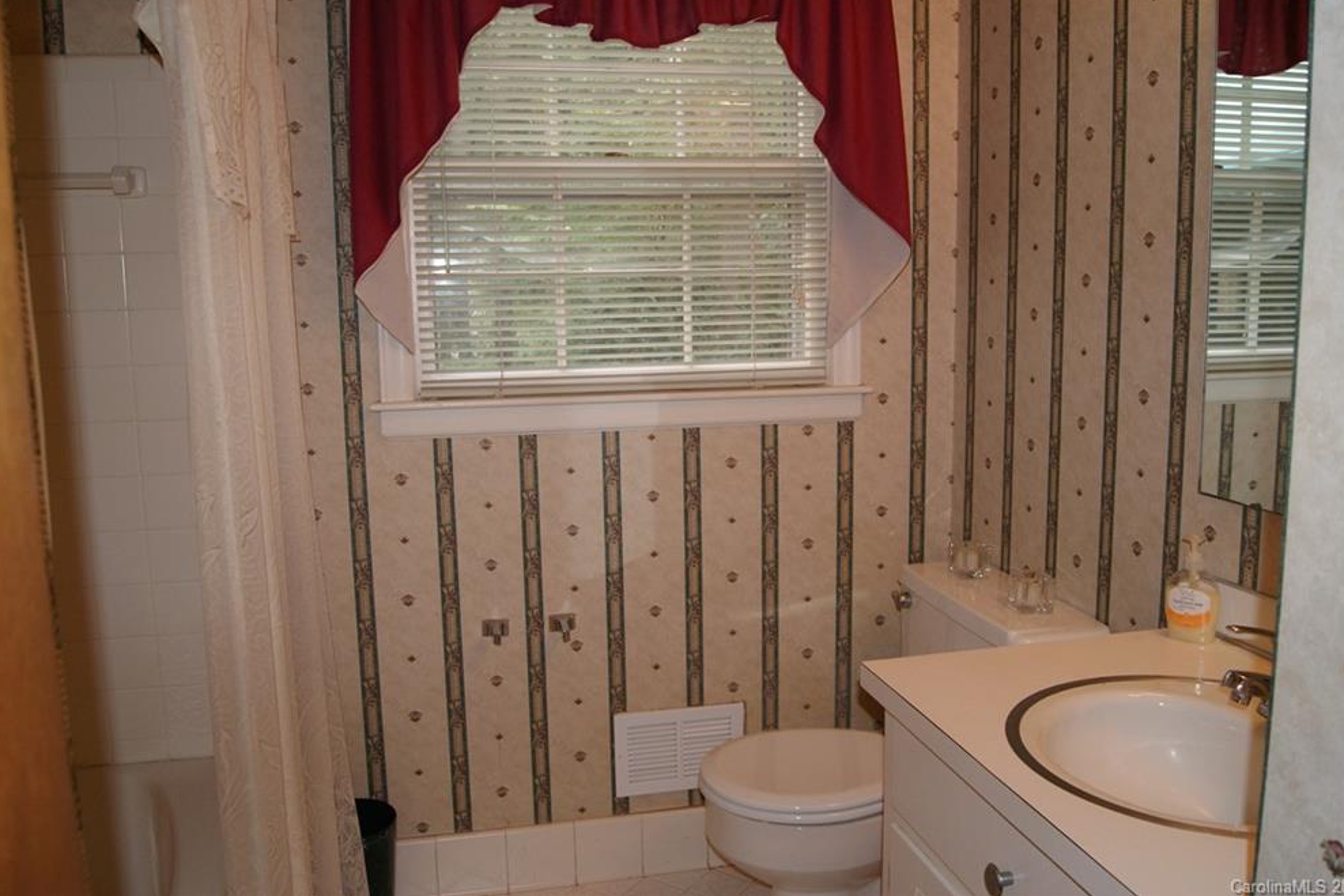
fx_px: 1045
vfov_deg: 46.4
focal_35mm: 28
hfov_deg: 65.5
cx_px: 682
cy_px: 434
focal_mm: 18
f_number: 5.6
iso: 400
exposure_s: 1/60
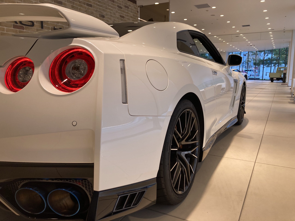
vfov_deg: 49.7
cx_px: 148
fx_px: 239
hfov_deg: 63.4
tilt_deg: -8.2
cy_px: 110
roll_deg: -0.2
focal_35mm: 28
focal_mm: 3.99
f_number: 1.8
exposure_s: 1/121
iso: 50
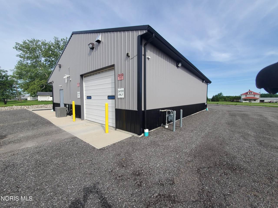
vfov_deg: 89.9
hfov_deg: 106.2
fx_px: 104
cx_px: 139
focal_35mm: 13
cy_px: 104
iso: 50
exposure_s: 1/807
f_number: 2.2
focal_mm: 1.8
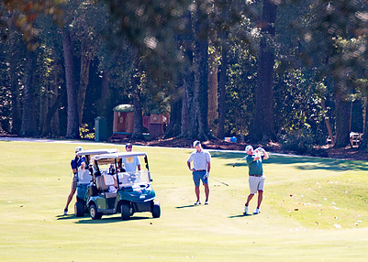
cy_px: 185
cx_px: 302
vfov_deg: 2.7
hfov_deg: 3.8
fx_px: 5589
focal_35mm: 535
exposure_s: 1/640
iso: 100
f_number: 2.8
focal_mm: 200
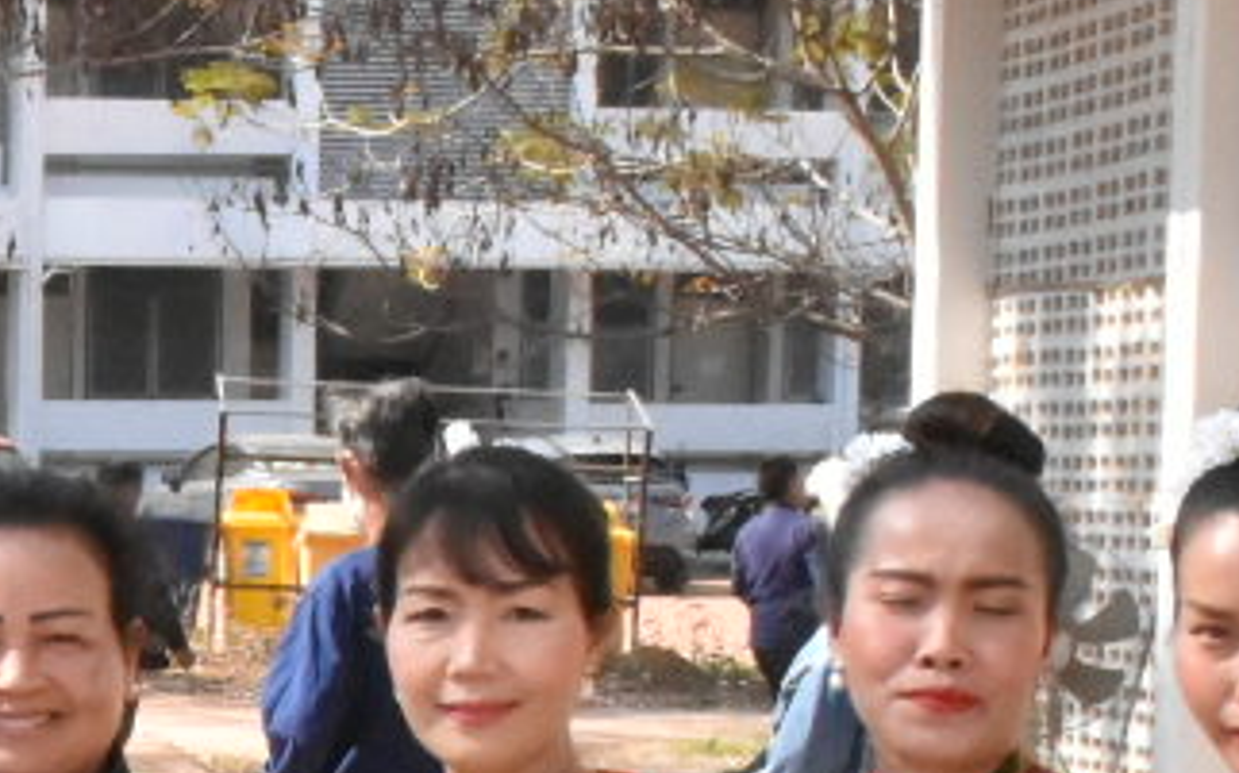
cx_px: -466
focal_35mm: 169
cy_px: 1061
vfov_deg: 7.6
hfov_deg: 12.0
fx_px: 5705
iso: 3200
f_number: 16
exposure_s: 1/1000
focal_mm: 22
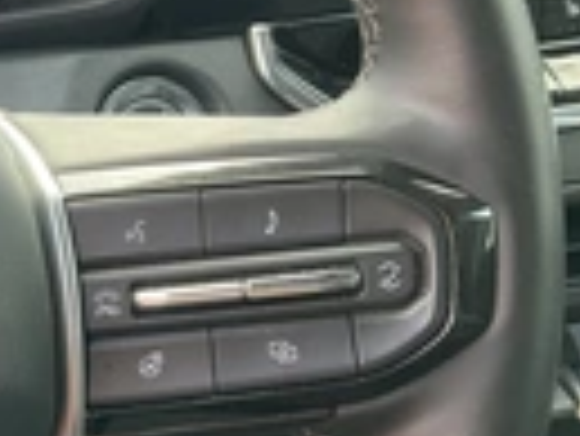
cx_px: -220
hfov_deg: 19.6
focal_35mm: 90
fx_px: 1509
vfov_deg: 16.3
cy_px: 351
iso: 50
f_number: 1.8
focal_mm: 3
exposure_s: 1/122
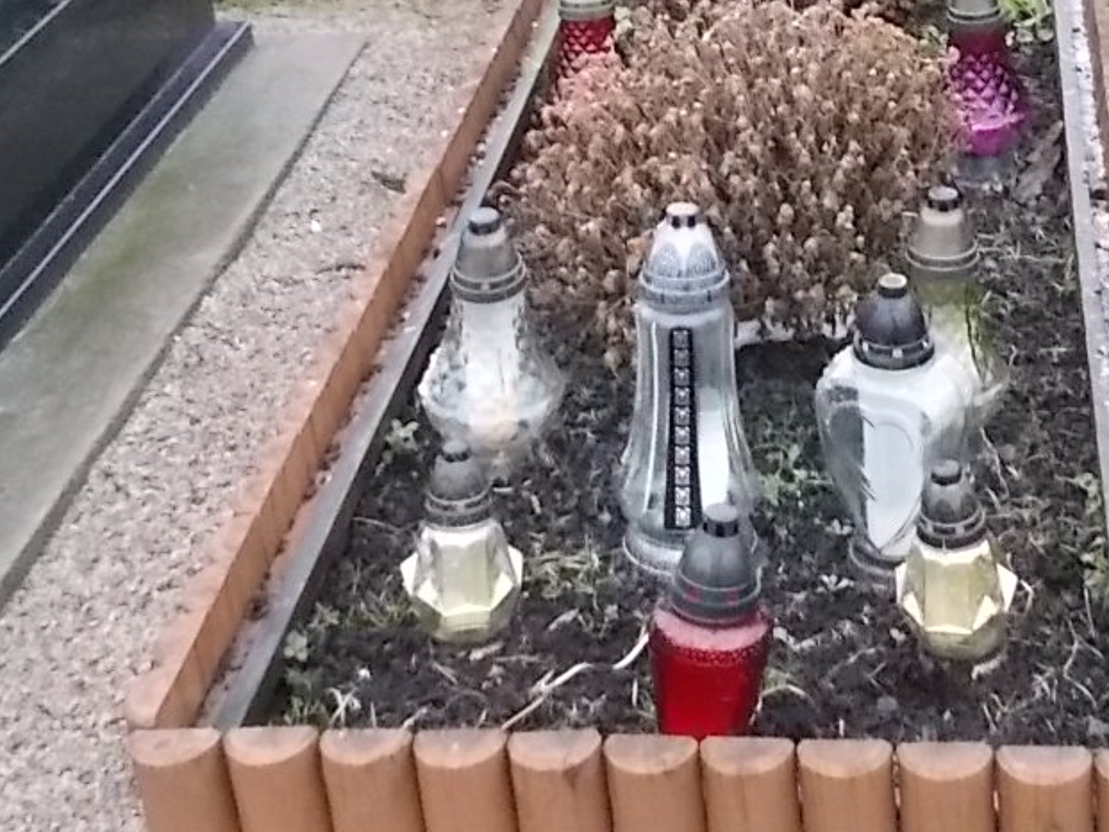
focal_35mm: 67
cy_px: 4
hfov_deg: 28.7
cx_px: 789
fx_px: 2147
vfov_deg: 21.2
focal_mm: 4.6
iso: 400
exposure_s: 1/50
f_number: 3.2
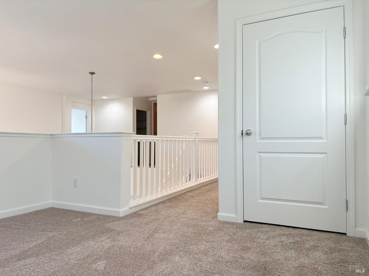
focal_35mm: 26
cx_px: 184
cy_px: 138
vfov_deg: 53.1
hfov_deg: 67.3
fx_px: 277
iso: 125
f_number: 1.6
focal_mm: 5.96
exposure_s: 1/120
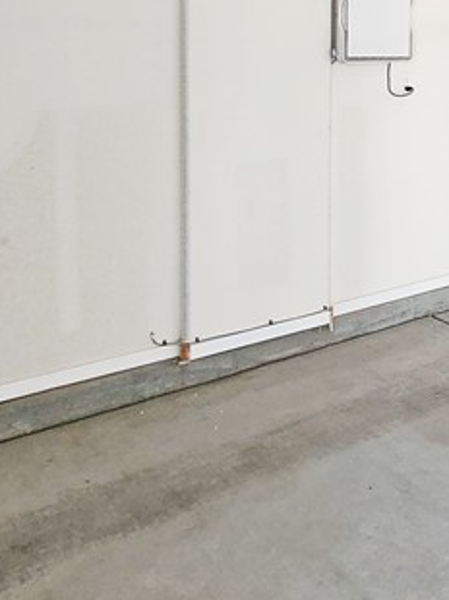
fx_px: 745
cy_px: 79
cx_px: 548
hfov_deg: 28.8
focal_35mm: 43
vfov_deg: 41.0
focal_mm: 2.2
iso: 200
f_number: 2.2
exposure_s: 1/60
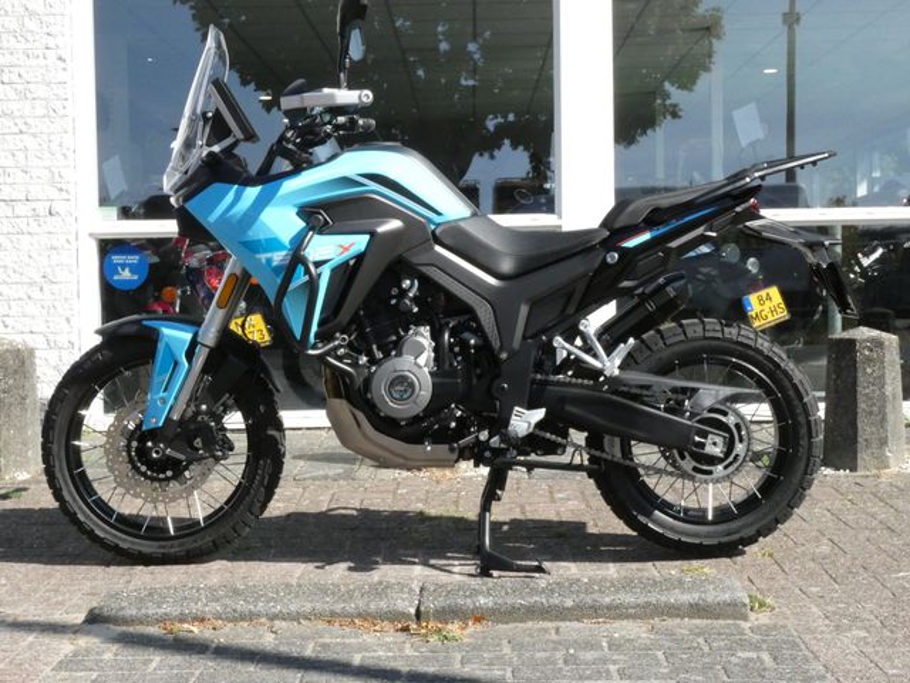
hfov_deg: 36.2
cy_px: 342
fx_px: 1393
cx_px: 455
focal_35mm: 53
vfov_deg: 27.5
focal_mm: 9.5
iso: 800
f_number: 8
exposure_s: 1/800
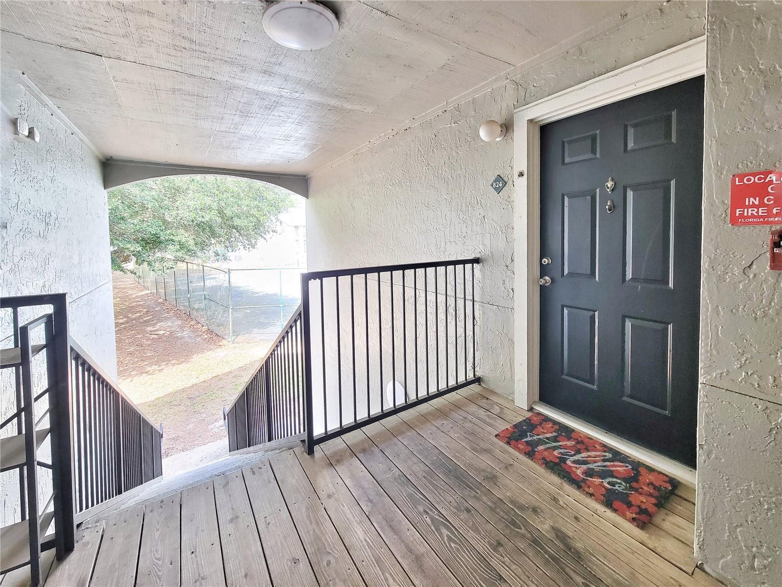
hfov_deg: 106.2
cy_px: 294
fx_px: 294
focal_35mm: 13
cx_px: 391
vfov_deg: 89.9
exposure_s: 1/60
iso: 125
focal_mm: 2.2
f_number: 2.2
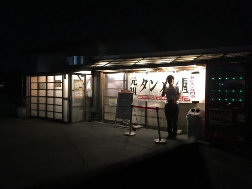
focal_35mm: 29
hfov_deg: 61.7
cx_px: 126
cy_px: 94
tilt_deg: +0.3
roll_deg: -1.7
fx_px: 211
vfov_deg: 48.2
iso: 200
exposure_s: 1/15
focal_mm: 4.15
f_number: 2.2
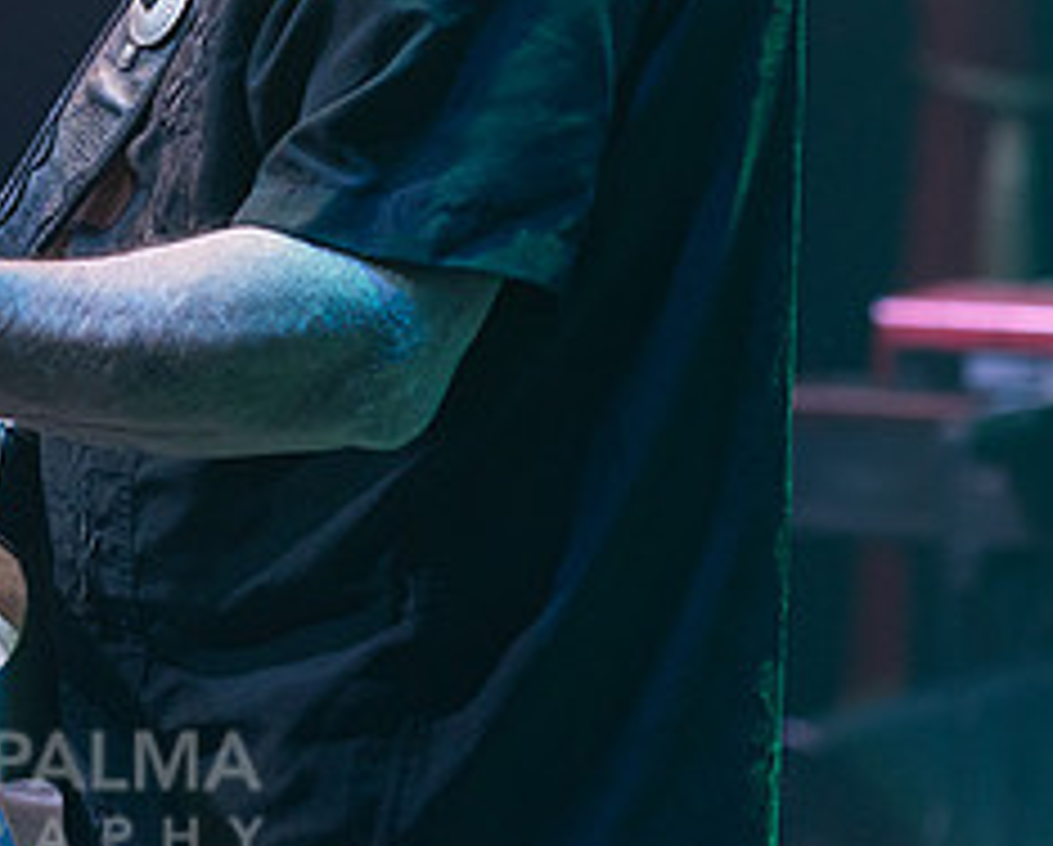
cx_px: 279
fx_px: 7523
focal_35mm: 241
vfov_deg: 6.4
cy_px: -141
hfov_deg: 8.0
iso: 1600
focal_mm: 85
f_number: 2.8
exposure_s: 1/160
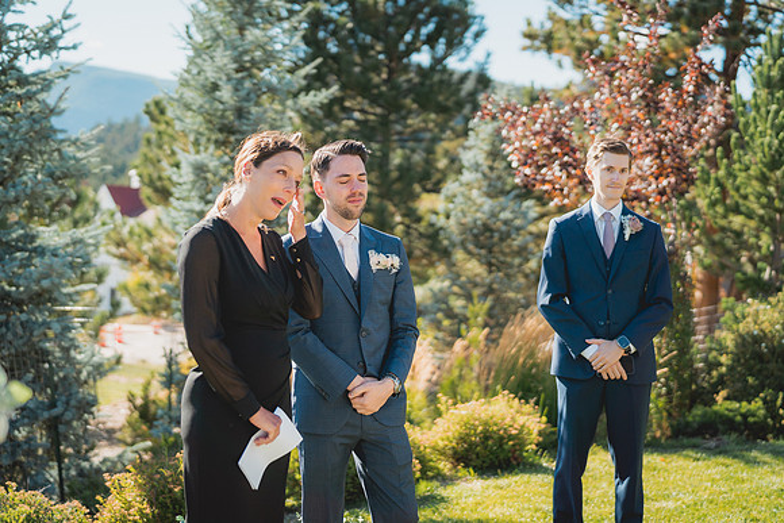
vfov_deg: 26.2
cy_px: 262
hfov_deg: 38.5
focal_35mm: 52
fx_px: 1122
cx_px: 392
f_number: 1.8
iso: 200
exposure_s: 1/4000
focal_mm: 50
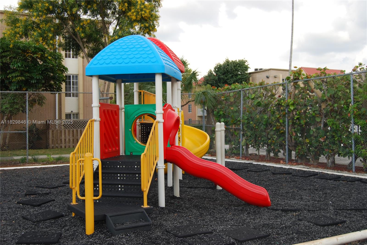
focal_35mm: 39
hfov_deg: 49.5
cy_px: 122
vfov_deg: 34.3
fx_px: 398
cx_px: 184
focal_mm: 26
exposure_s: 1/200
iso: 100
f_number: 6.3
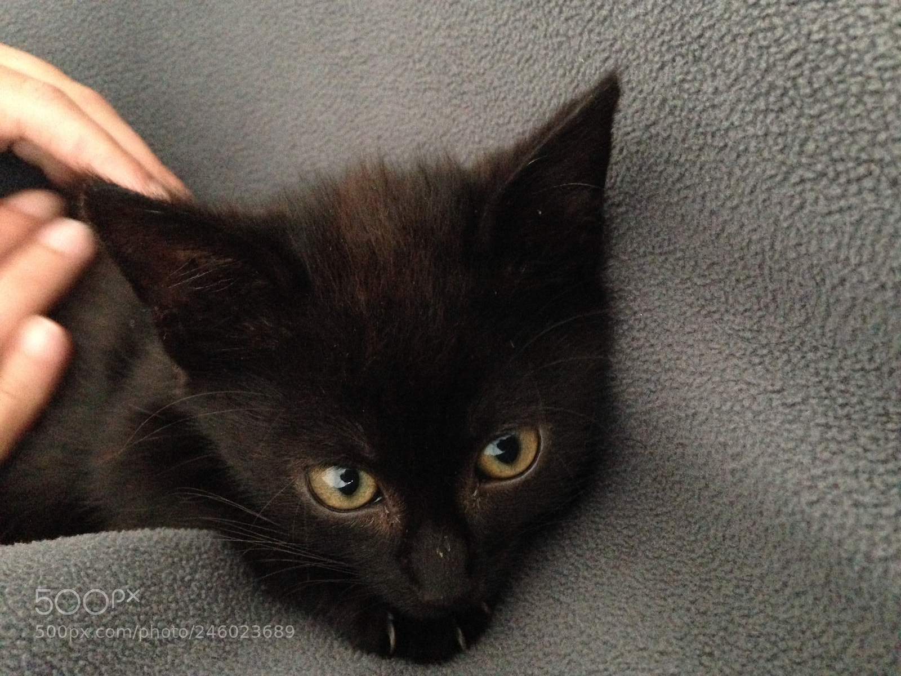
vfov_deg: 42.9
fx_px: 859
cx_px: 450
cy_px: 338
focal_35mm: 33
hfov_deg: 55.4
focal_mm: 4.12
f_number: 2.4
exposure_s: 1/15
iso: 800
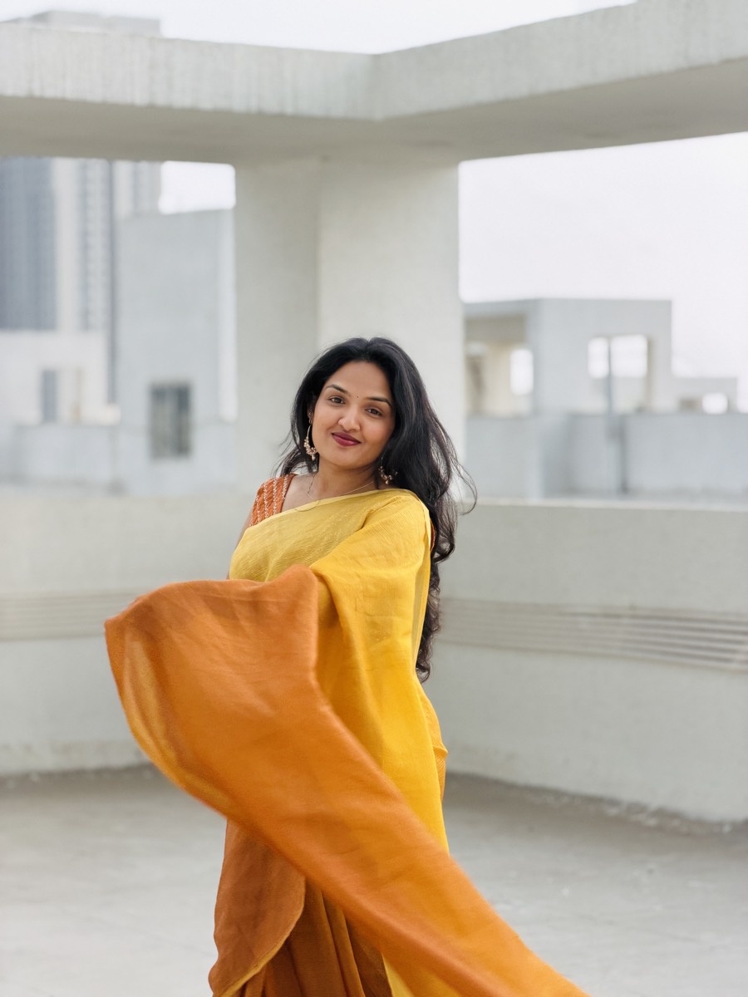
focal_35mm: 100
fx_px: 2881
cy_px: 498
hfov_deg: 14.8
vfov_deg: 19.6
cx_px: 374
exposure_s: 1/121
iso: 200
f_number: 2.8
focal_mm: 16.89
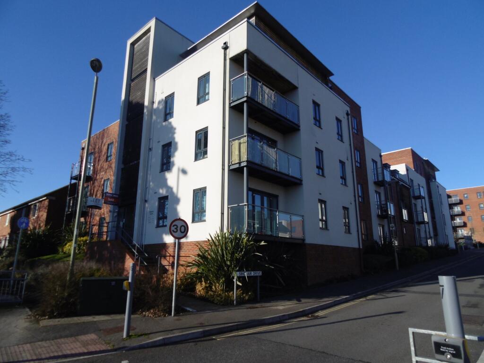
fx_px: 308
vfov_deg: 61.1
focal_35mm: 22
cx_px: 242
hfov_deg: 76.4
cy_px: 182
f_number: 8.6
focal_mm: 4
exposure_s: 1/200
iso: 100
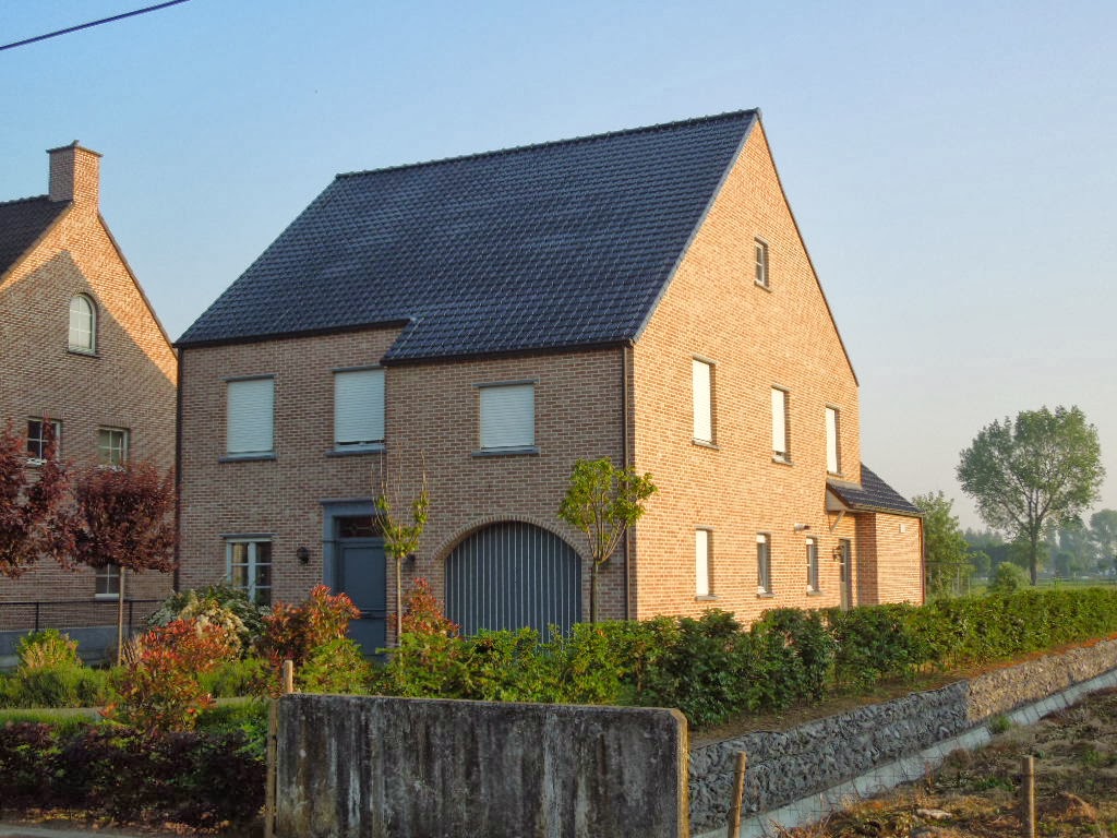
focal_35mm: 43
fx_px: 1388
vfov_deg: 33.6
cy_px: 419
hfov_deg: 43.9
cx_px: 558
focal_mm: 7.8
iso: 100
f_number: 3.9
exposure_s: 1/400
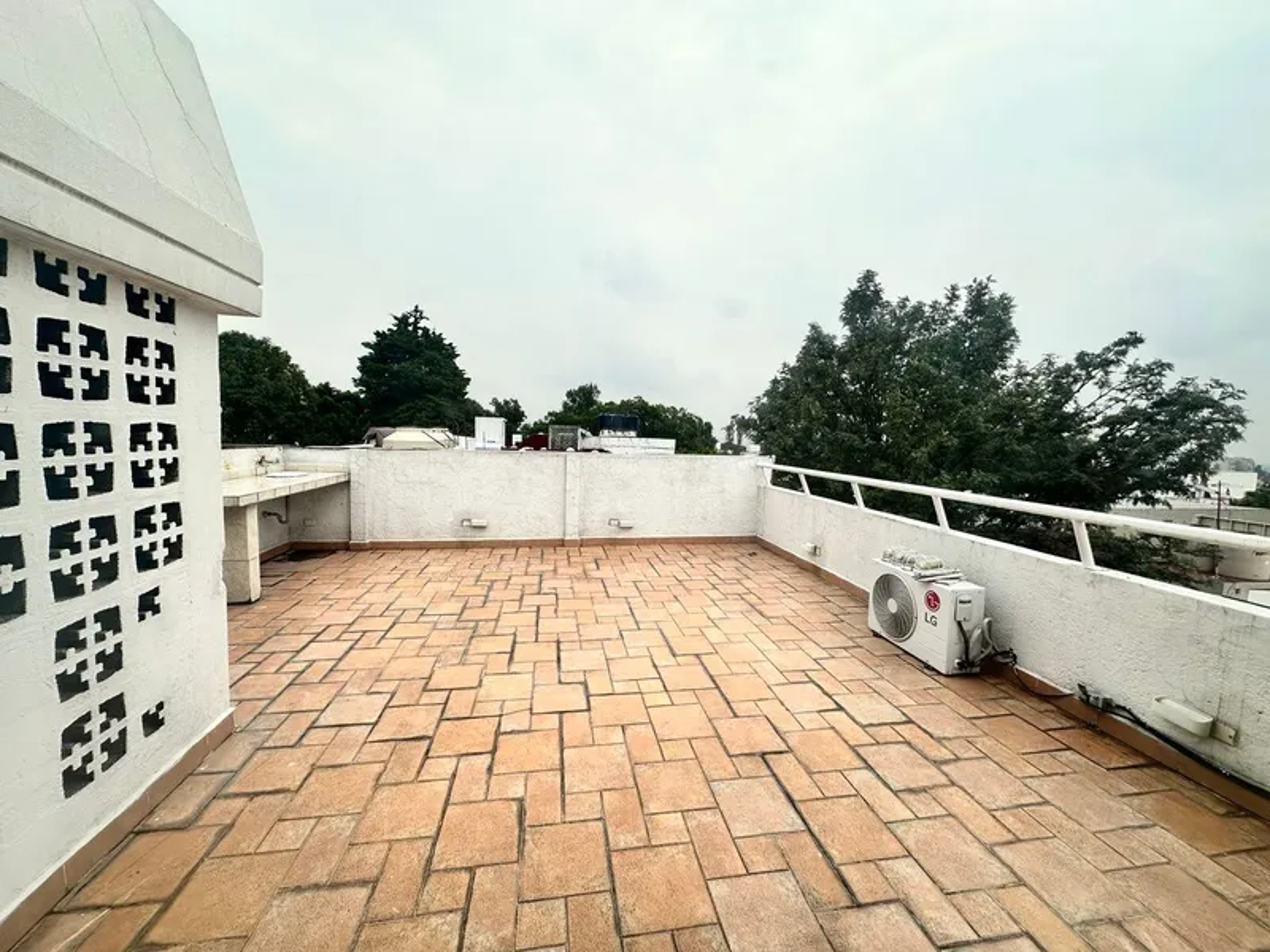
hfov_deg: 102.1
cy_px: 476
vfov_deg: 85.7
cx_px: 635
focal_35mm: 14
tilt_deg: -4.8
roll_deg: -1.9
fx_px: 514
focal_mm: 2.22
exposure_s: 1/2257
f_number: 2.2
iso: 50
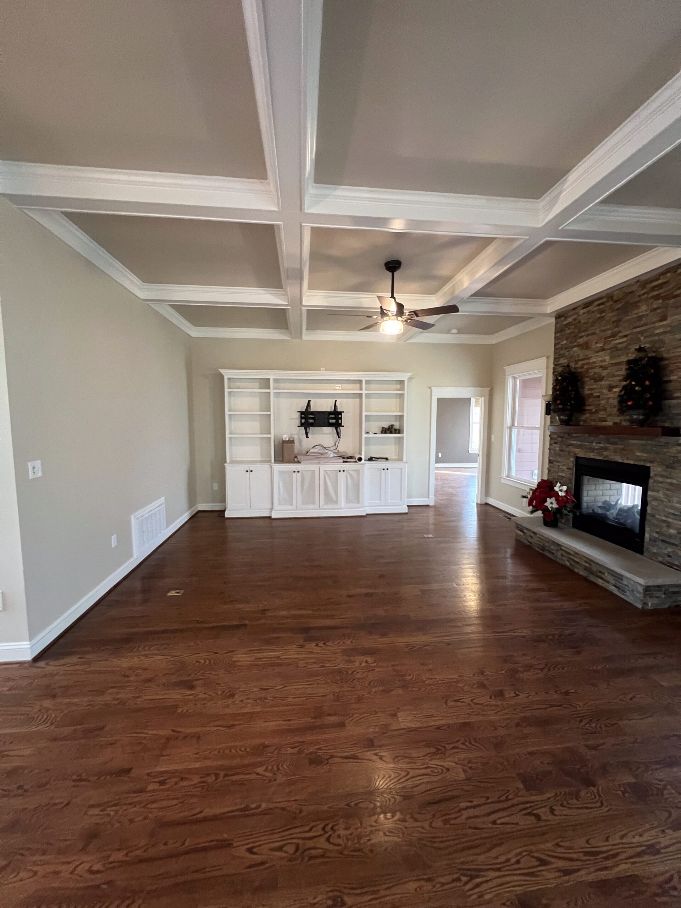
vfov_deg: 106.2
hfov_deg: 89.9
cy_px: 454
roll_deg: +0.2
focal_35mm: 13
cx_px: 340
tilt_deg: -4.1
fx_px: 341
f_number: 1.8
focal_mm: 1.57
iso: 640
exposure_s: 1/60
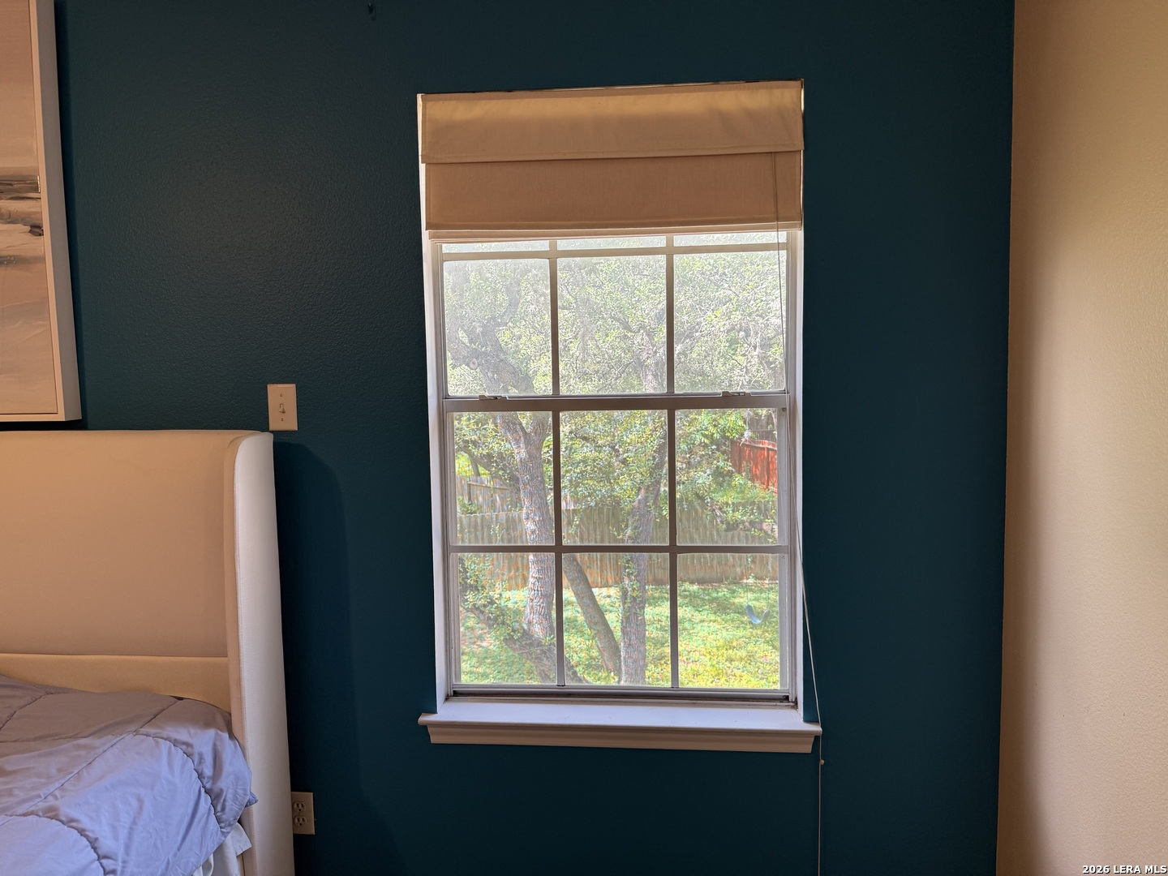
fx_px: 810
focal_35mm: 24
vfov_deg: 56.8
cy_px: 438
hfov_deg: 71.6
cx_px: 584
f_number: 1.78
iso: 80
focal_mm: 6.76
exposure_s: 1/120
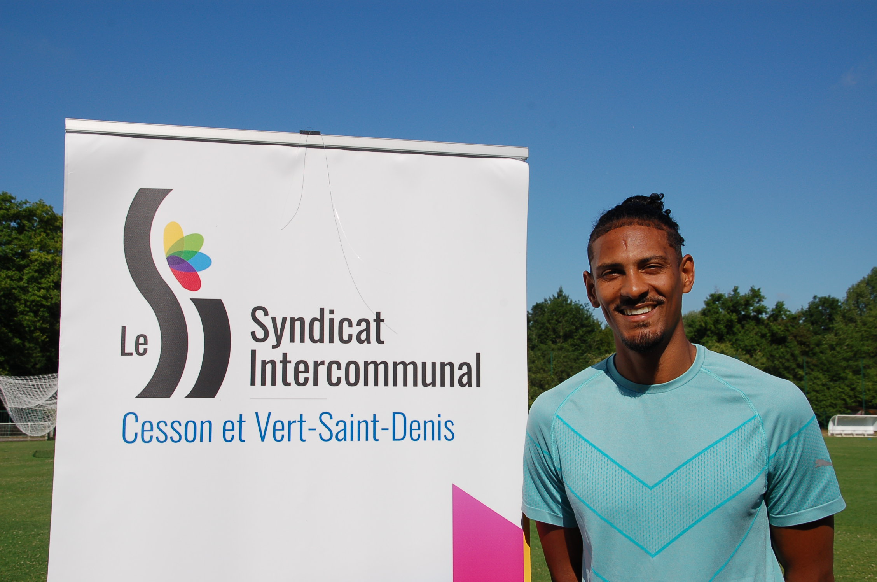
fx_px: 1131
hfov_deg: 42.4
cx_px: 438
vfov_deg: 28.8
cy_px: 291
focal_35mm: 46
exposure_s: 1/500
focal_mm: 31
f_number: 11
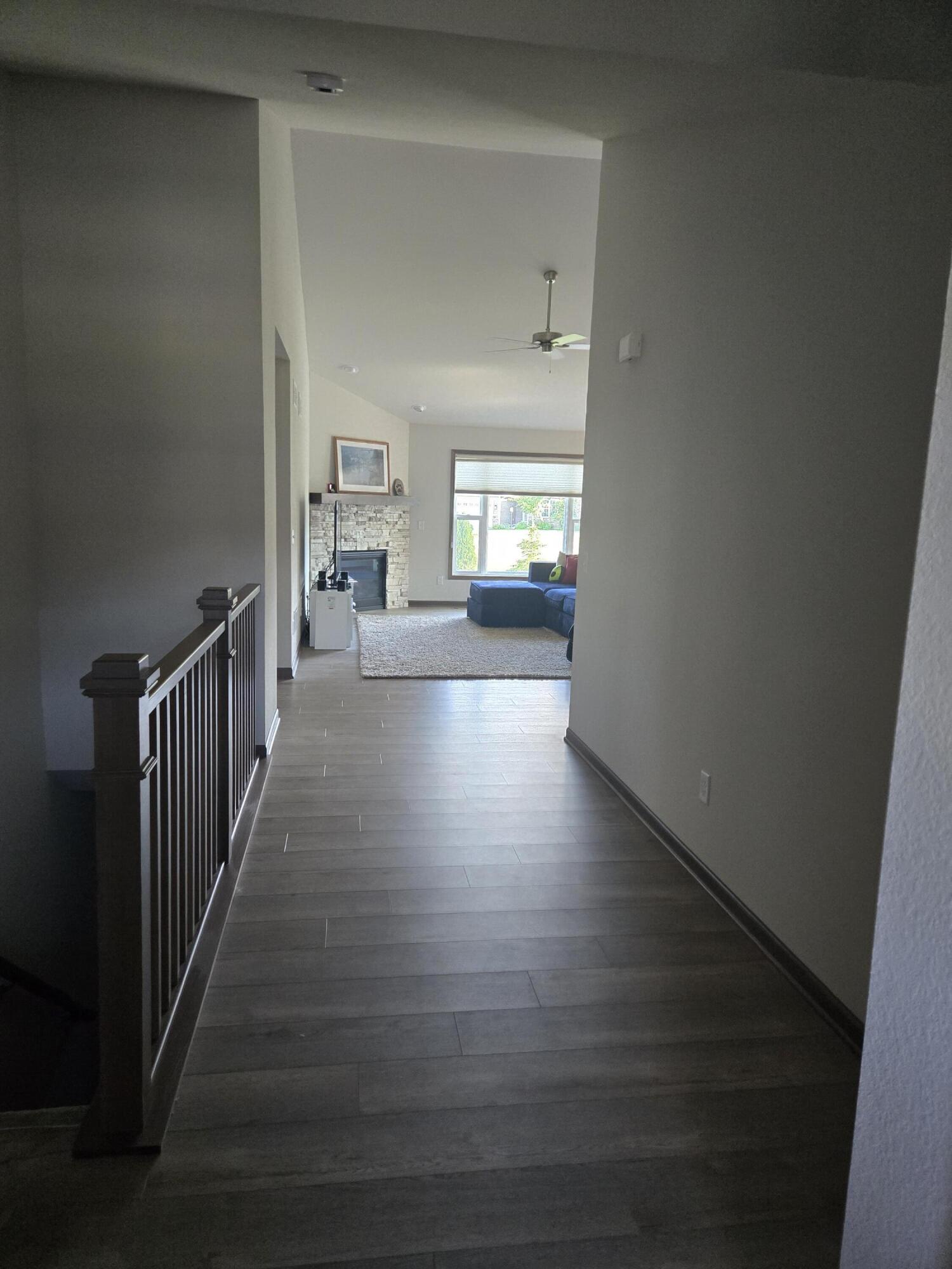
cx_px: 476
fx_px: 843
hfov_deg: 58.9
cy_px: 634
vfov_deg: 73.9
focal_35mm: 23
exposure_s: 1/120
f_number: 1.8
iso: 500
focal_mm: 5.4
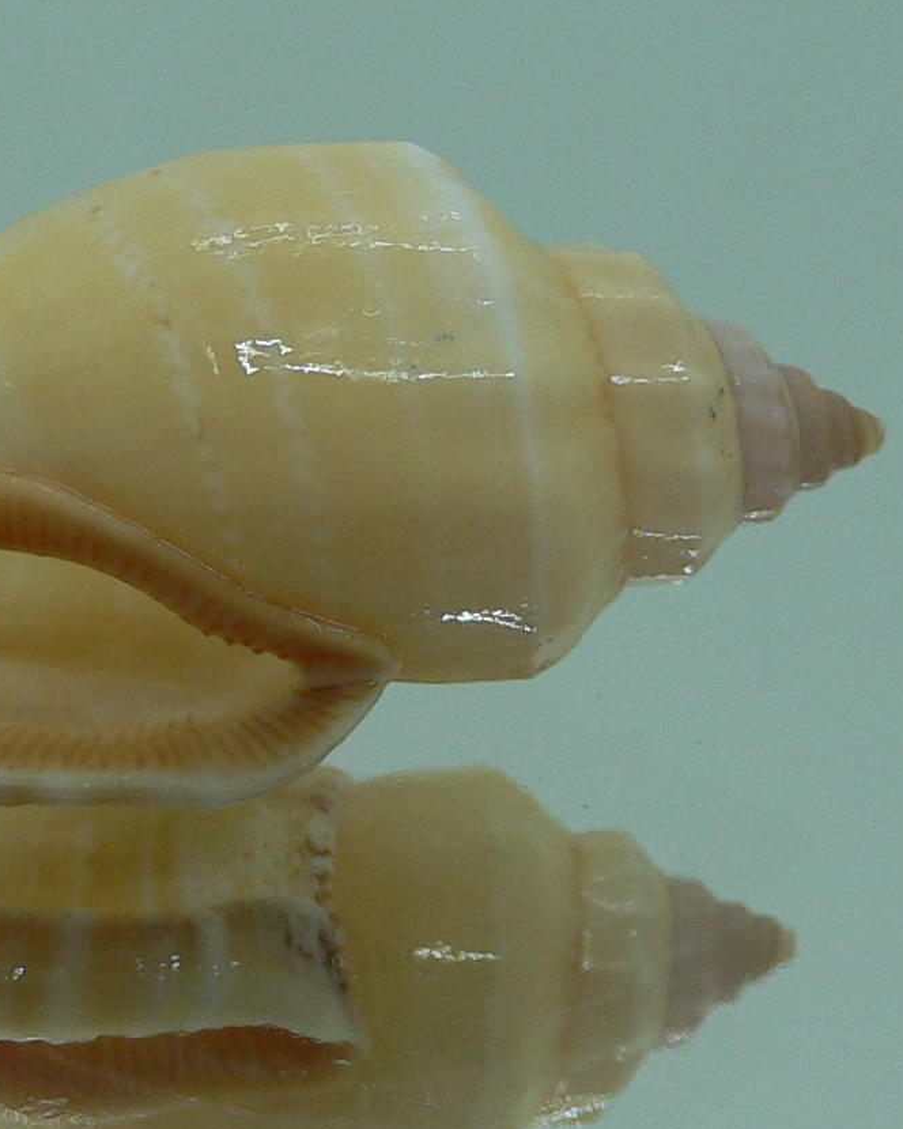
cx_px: 136
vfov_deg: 23.0
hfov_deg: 18.3
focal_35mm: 83
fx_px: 2773
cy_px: 608
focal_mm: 4.6
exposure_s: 1/80
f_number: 2.8
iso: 80
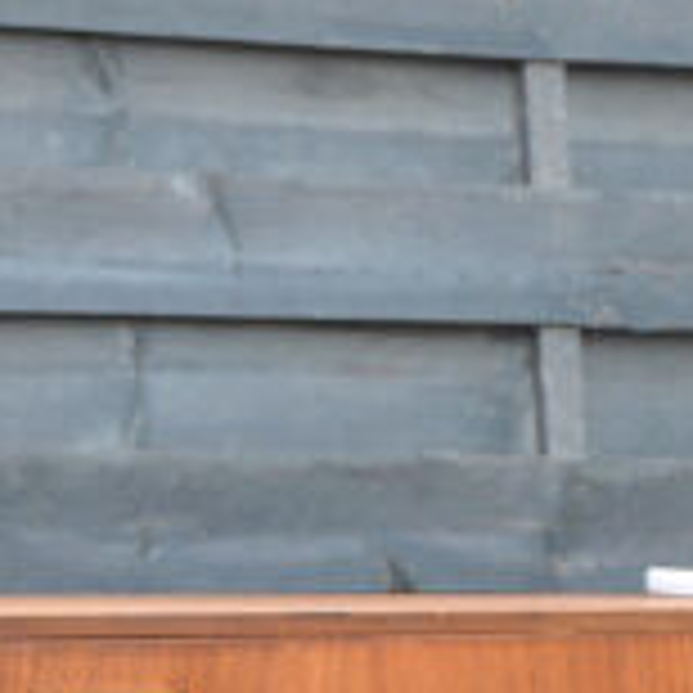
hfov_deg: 6.2
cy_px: 1012
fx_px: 6410
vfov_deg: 6.1
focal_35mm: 283
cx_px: 108
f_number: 5.6
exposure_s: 1/125
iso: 160
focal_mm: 38
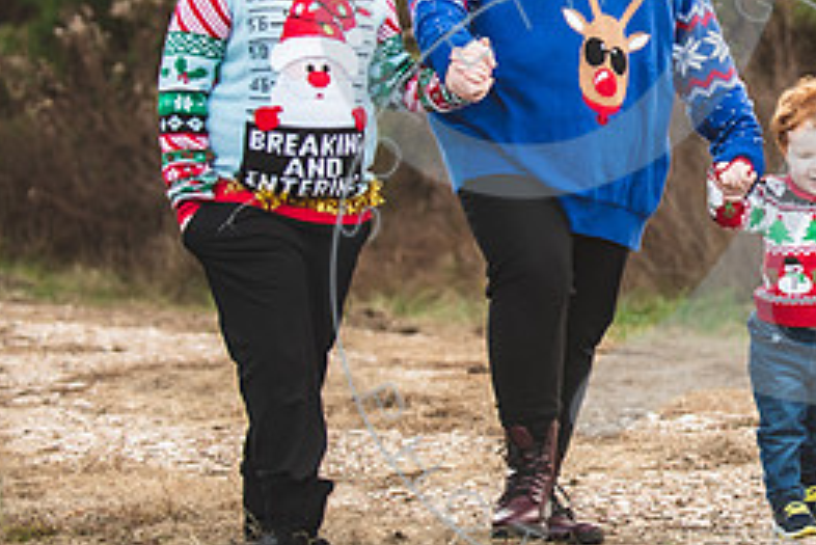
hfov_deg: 13.1
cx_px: 807
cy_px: 17
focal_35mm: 155
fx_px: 3515
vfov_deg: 8.8
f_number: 2.8
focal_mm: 70
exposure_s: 1/320
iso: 800
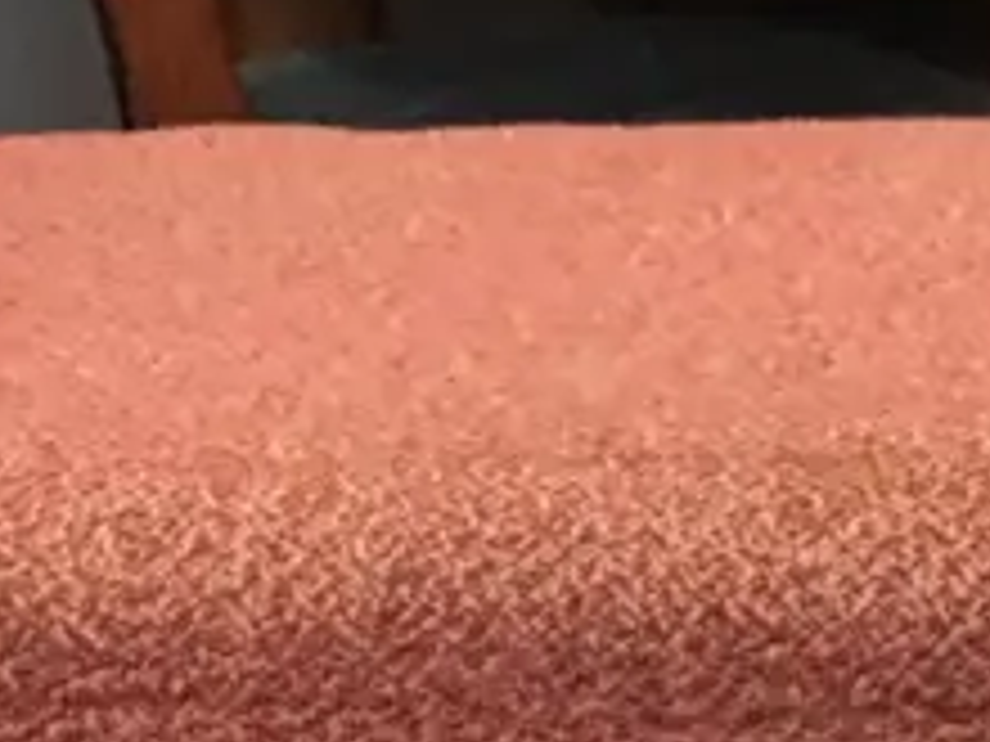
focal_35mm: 135
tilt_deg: -28.3
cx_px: 1184
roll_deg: -0.9
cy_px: 1246
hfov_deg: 14.2
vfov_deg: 10.5
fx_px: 3861
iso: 80
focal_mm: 4.15
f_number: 2.2
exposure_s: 1/17
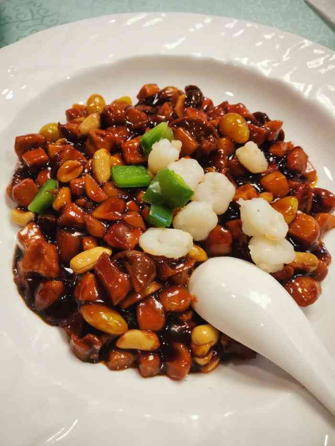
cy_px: 223
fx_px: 335
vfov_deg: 67.3
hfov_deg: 53.1
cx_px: 168
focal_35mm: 26
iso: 320
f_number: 2.4
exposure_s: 1/100
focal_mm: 4.75
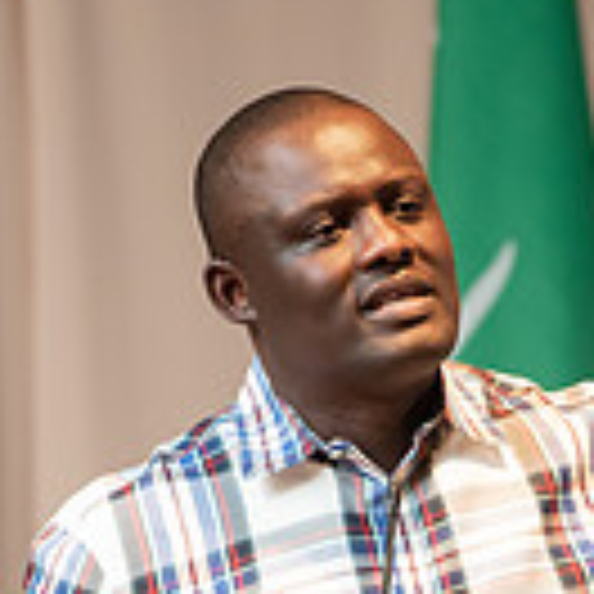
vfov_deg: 2.3
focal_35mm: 748
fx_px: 14522
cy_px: 695
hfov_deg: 2.3
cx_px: 544
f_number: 3.2
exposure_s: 1/200
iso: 1600
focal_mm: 200
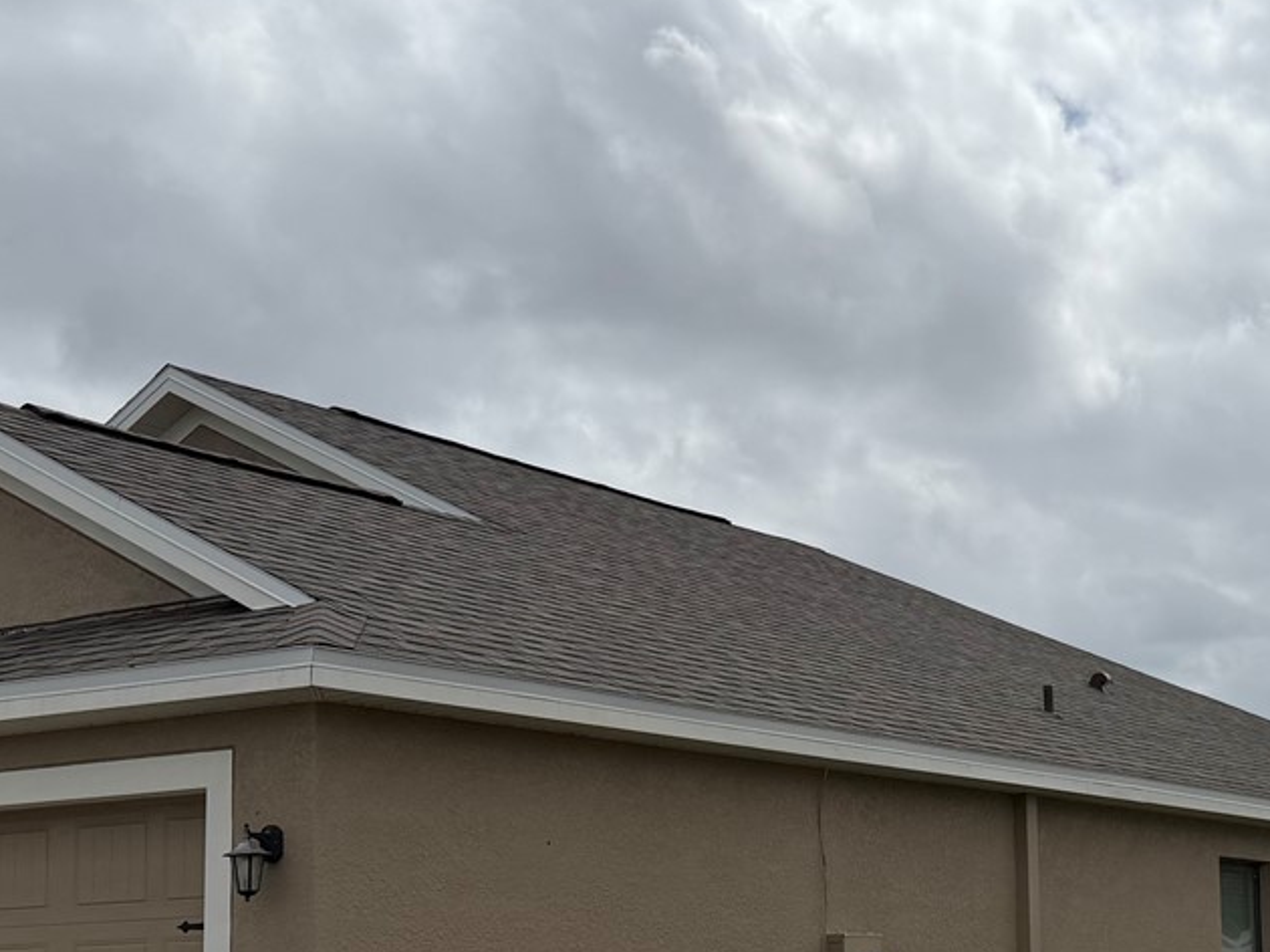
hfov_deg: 31.2
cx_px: 931
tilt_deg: +5.1
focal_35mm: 61
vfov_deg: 23.6
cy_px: 764
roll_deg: +1.7
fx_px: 2237
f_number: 1.78
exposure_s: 1/14286
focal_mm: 6.76
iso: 80
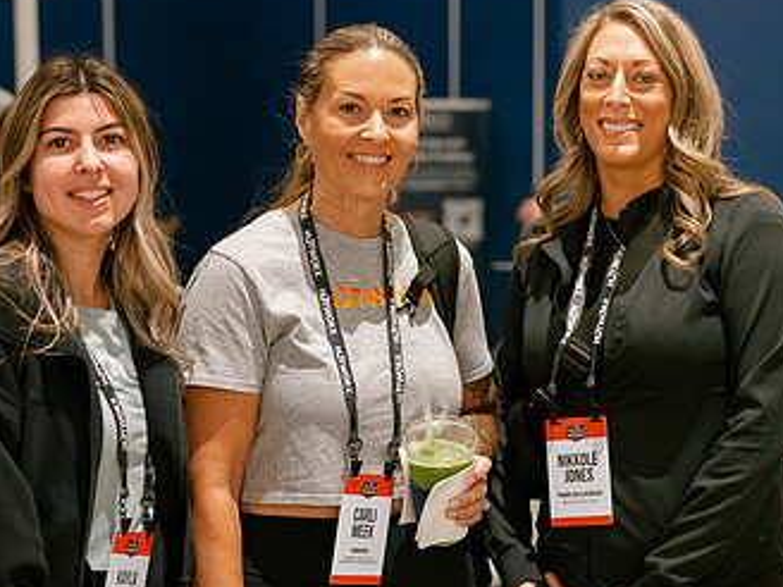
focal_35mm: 85
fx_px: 1923
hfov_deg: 23.0
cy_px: 350
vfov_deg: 17.4
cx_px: 382
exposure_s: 1/125
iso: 1600
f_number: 2.2
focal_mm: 50
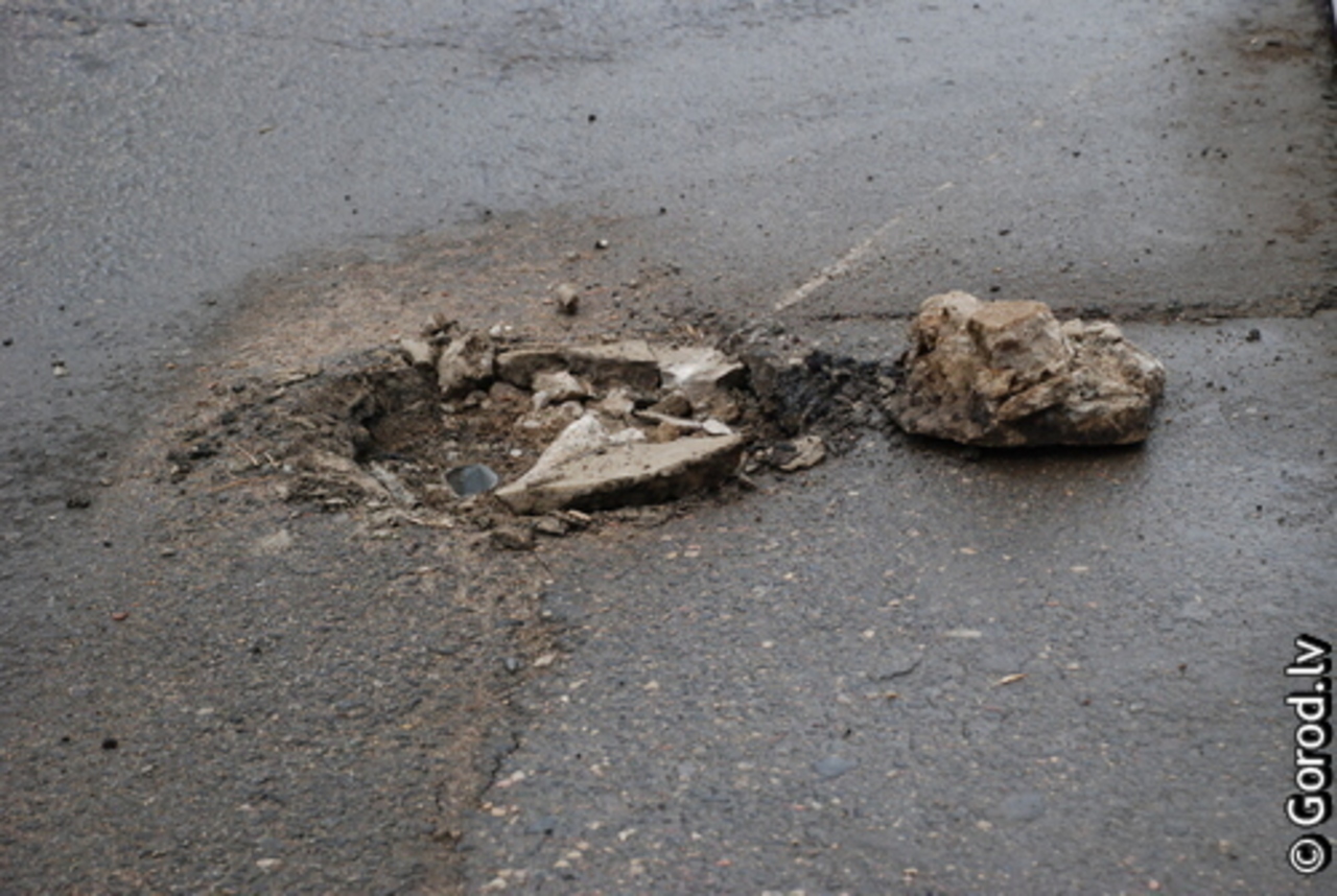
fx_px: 3683
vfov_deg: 13.9
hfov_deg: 20.6
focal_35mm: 99
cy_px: 448
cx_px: 668
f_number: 5.3
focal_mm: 66
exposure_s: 1/500
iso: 640
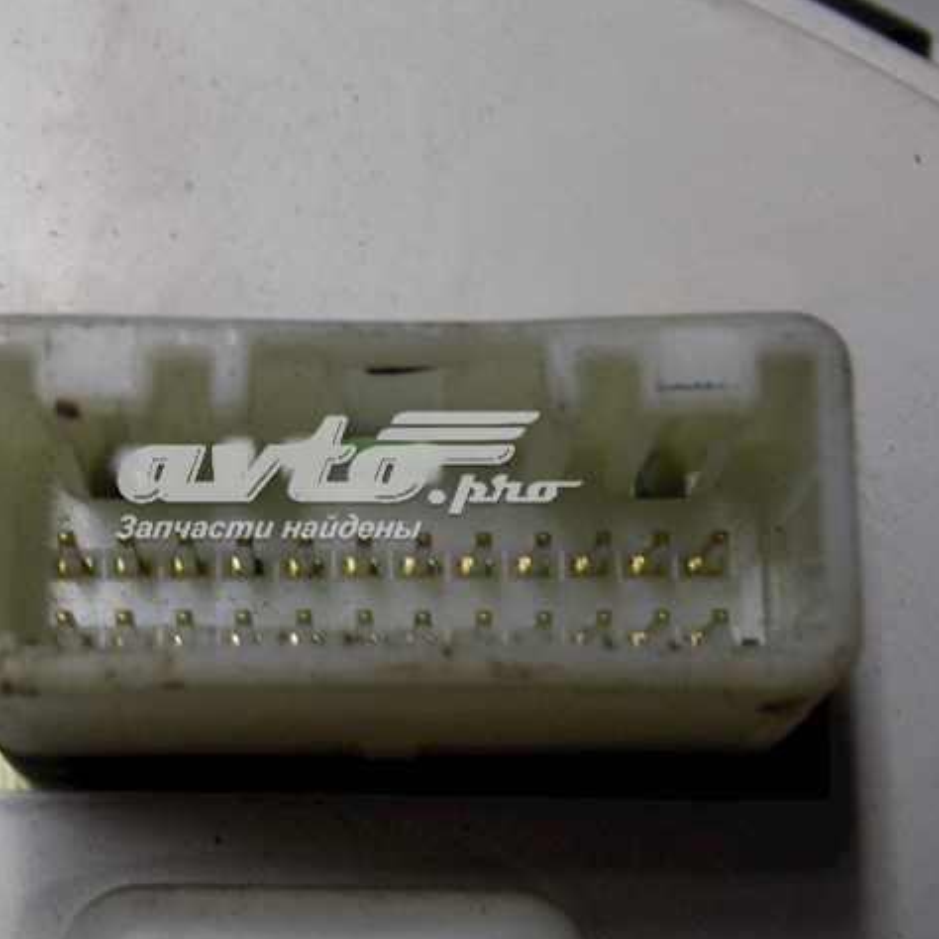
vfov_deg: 18.7
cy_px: 471
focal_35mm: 93
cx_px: 343
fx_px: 2854
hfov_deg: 18.6
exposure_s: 1/30
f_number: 4.3
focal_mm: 13.9
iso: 140
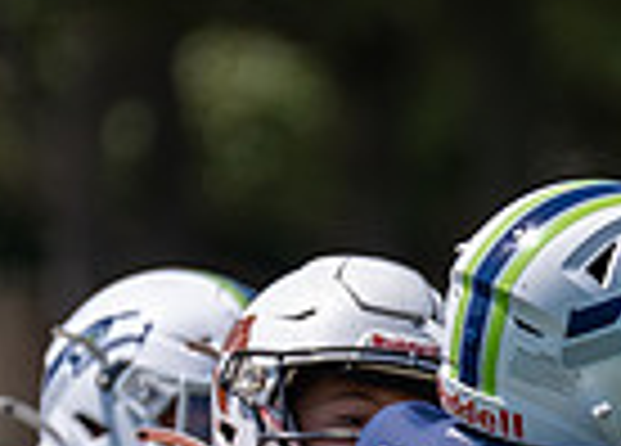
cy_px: 830
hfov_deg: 1.4
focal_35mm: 1427
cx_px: 744
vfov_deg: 1.0
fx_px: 25205
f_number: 2.8
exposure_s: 1/2000
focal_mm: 200
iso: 100
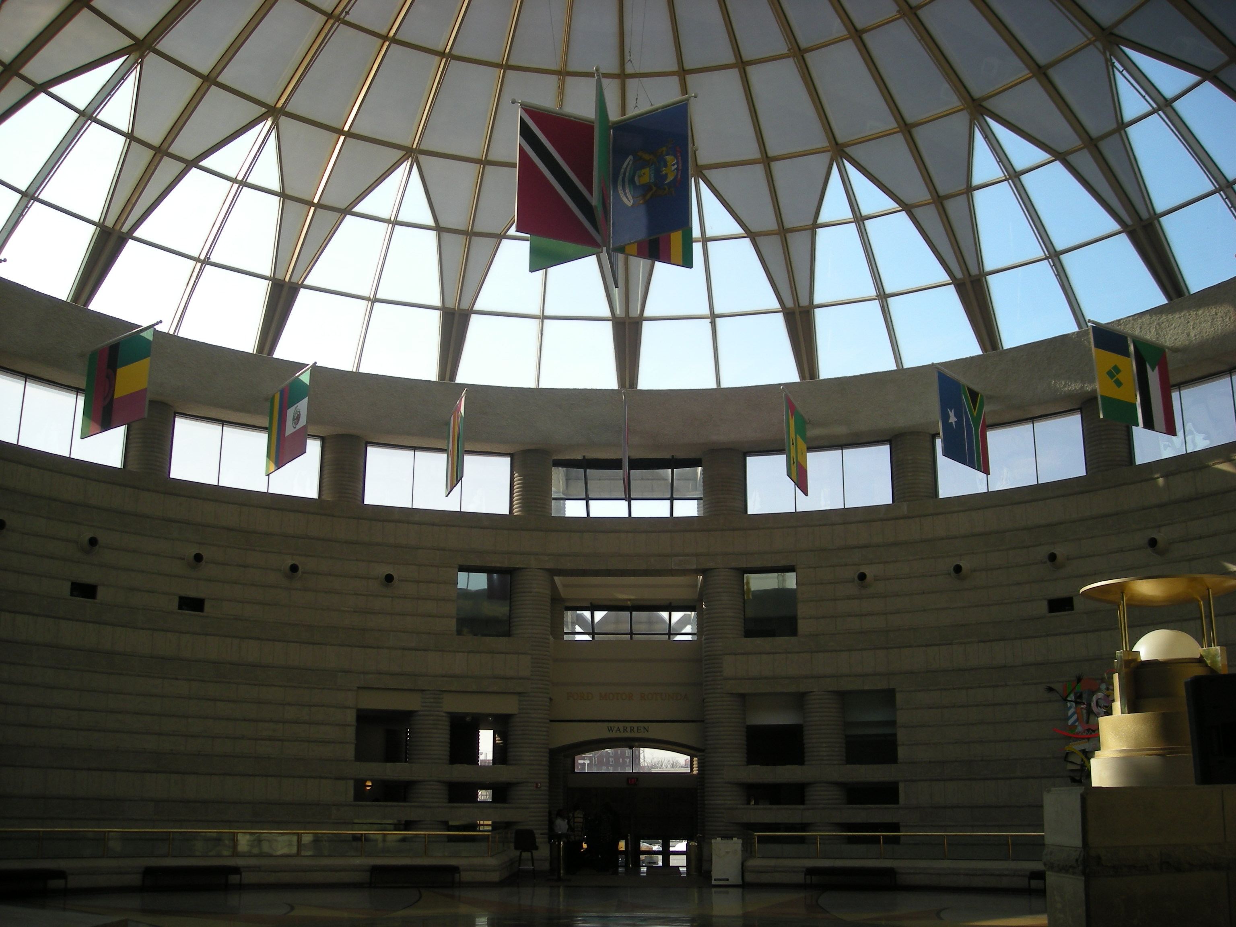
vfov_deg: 40.7
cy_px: 464
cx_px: 618
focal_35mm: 35
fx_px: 1250
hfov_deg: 52.6
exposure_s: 1/347
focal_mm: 5.7
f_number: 2.8
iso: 50
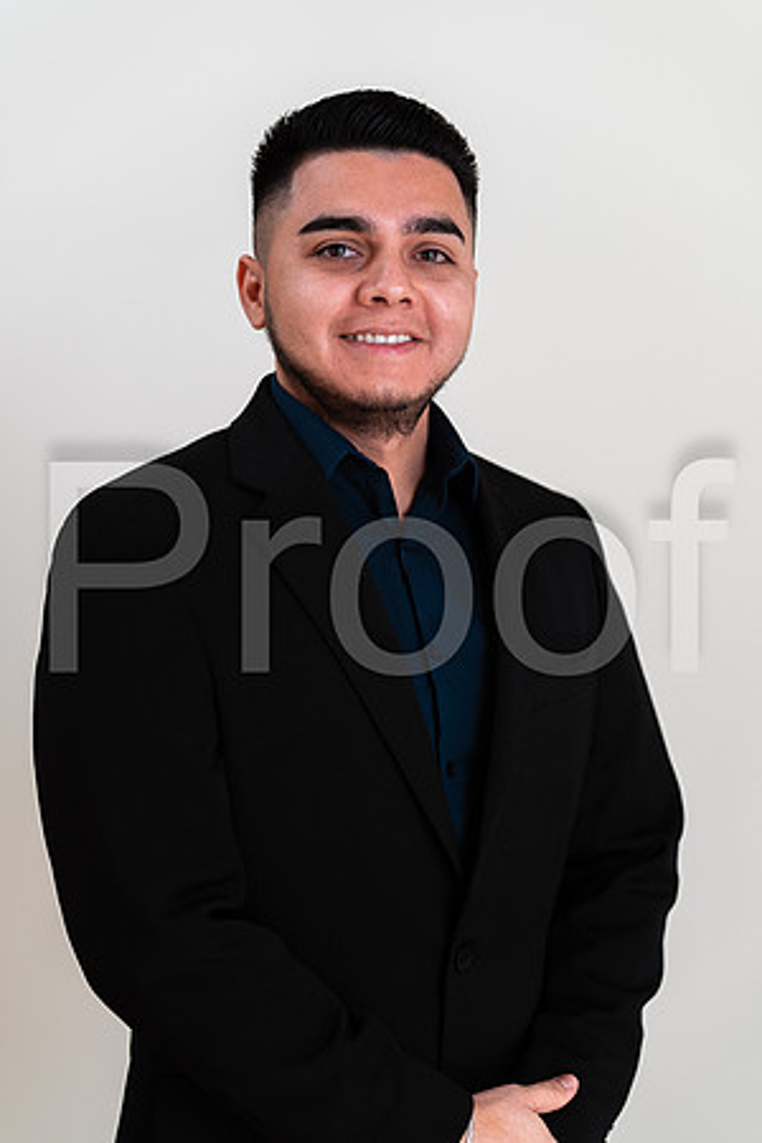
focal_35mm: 85
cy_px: 572
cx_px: 381
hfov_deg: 16.1
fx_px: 2699
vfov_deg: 23.9
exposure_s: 1/160
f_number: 2.8
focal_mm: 85
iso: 50
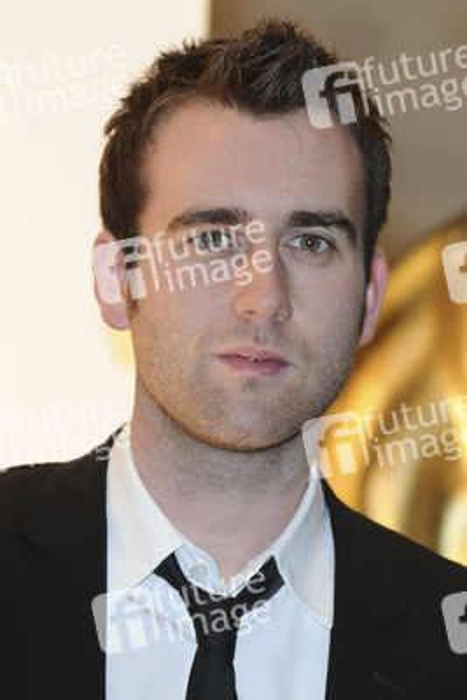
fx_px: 5832
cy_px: 350
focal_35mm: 300
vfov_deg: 6.9
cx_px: 234
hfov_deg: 4.6
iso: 640
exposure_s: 1/160
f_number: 4.5
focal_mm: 200
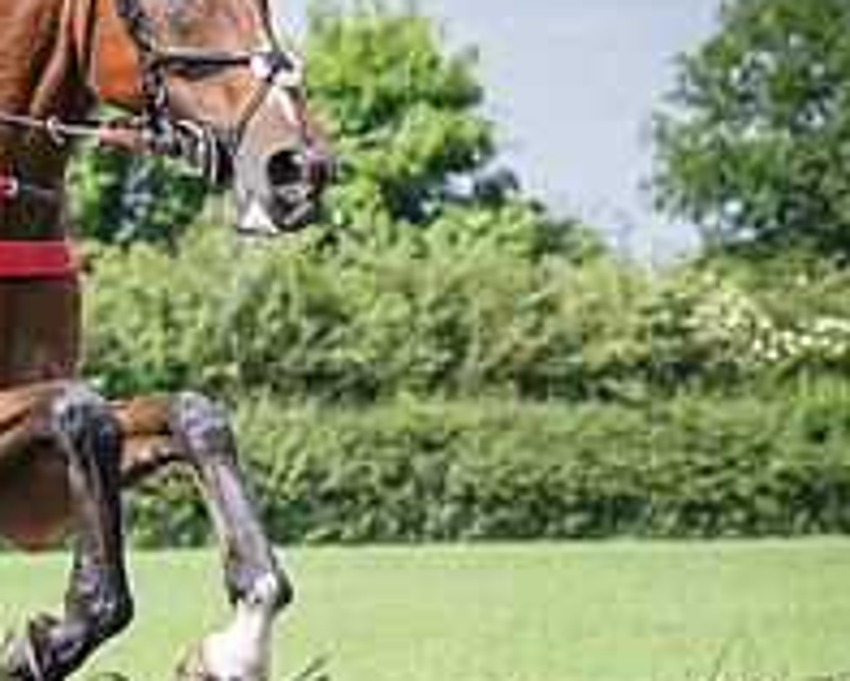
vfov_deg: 3.3
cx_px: -877
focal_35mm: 467
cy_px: 544
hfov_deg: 4.1
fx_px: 11760
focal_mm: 70
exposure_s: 1/3200
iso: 400
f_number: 4
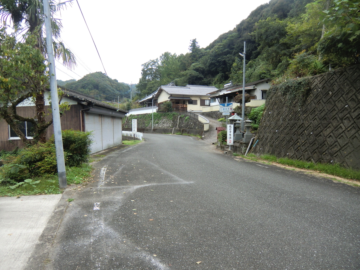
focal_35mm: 24
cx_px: 180
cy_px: 135
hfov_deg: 71.6
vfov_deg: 56.8
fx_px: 250
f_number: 3.2
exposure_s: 1/60
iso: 64
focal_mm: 4.3
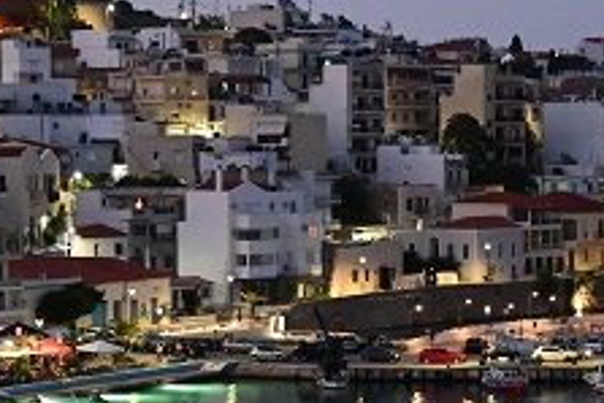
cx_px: 309
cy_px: 461
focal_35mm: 148
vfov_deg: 9.2
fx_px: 2483
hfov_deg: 13.9
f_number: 4.5
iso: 5000
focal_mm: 27.5
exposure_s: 1/30
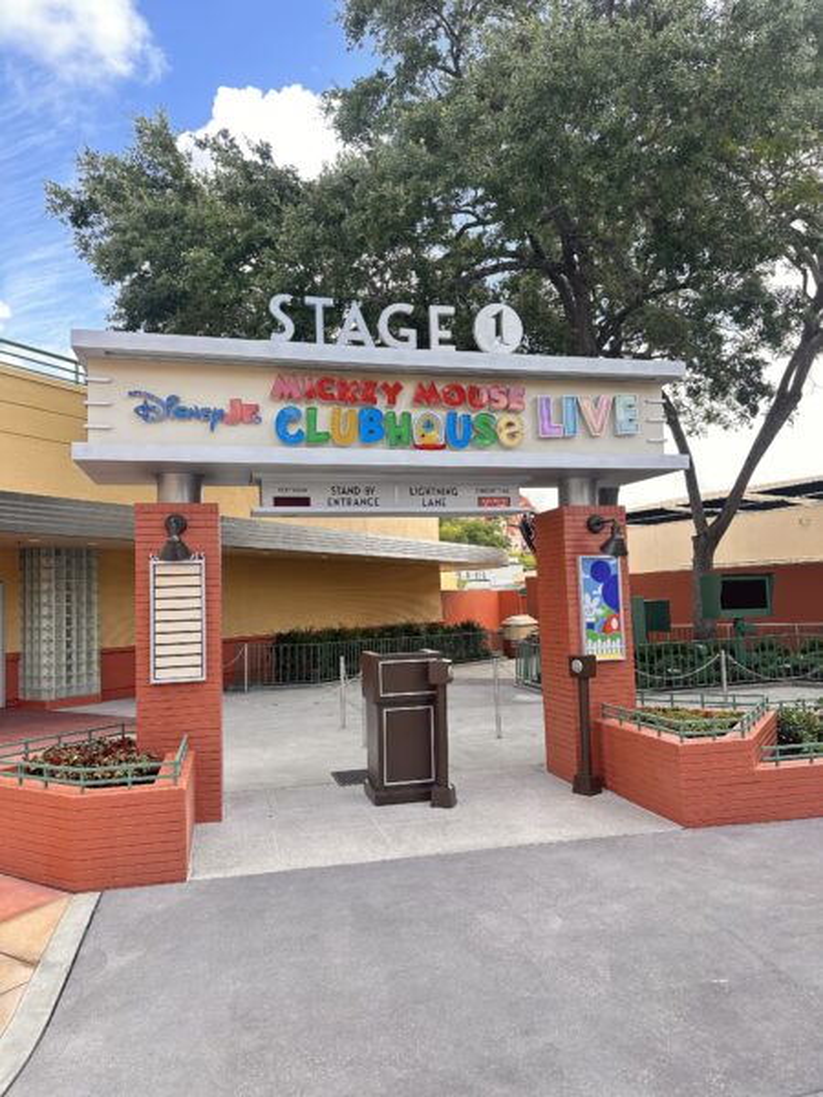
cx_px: 412
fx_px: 761
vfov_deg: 71.6
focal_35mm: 24
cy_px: 548
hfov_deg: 56.8
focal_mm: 6.86
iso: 80
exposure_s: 1/489
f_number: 1.78
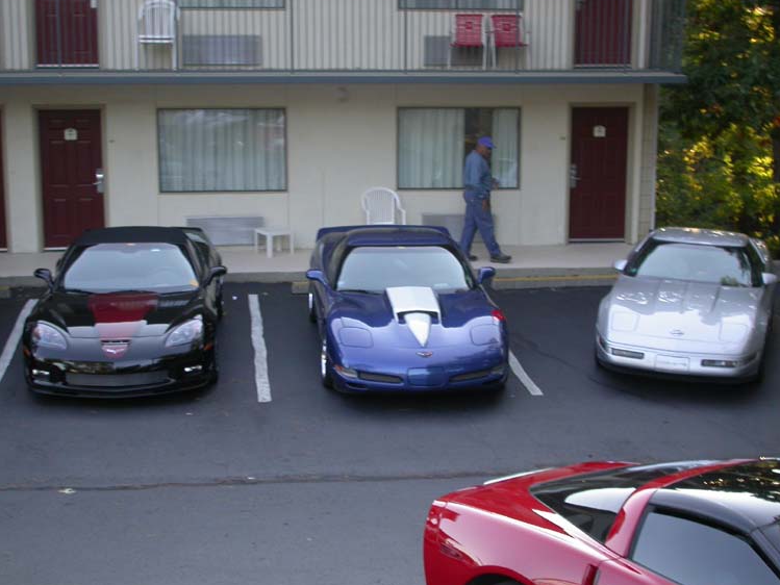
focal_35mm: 63
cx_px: 382
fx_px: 1420
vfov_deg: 23.3
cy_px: 296
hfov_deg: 30.7
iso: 100
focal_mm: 12.2
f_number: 3
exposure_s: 1/86.2
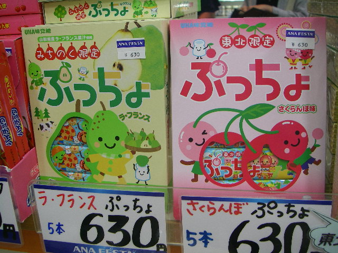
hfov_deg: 49.0
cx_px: 169
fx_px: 371
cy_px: 126
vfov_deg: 37.7
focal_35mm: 38
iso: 80
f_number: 3.3
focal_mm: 6.3
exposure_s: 1/50
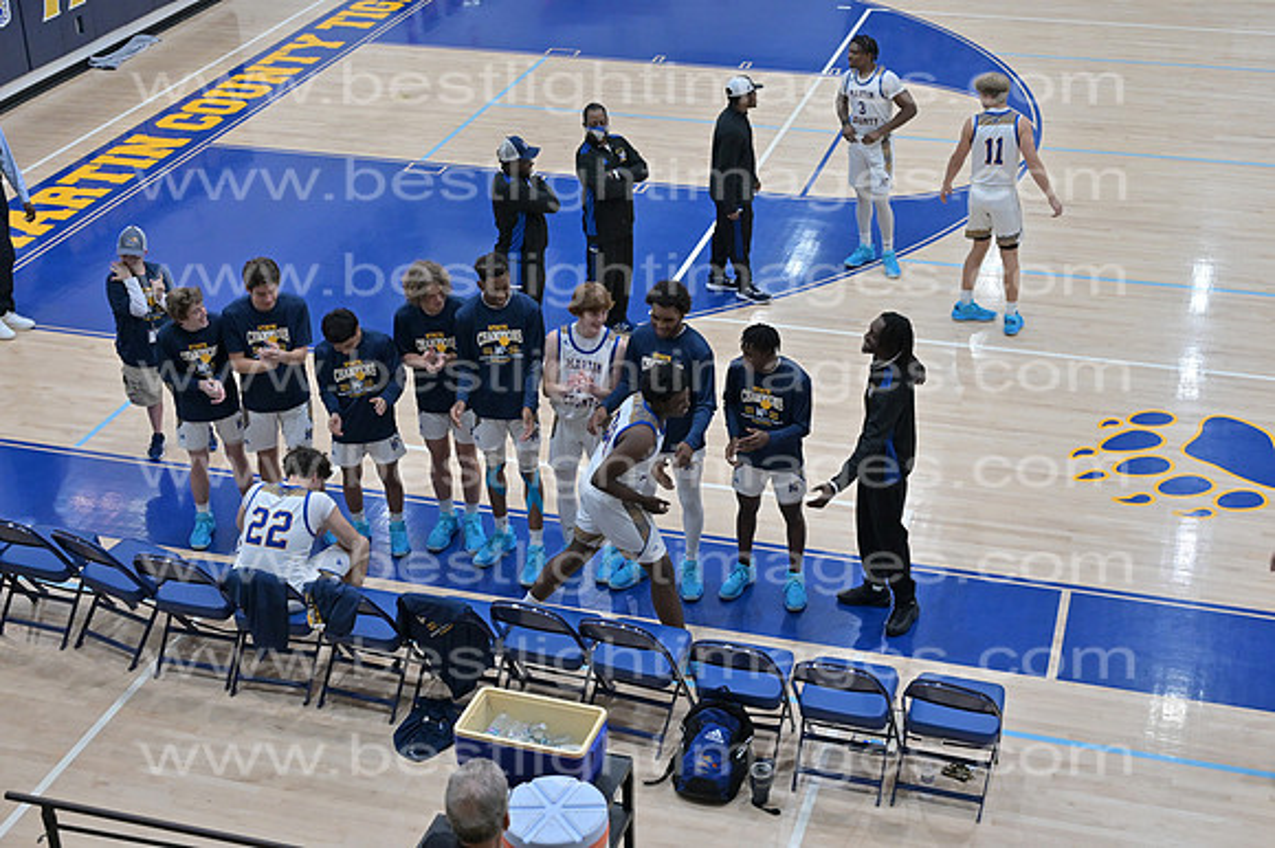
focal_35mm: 50
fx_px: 1770
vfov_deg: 27.0
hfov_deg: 39.6
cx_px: 638
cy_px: 424
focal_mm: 50
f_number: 4
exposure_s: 1/400
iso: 4000
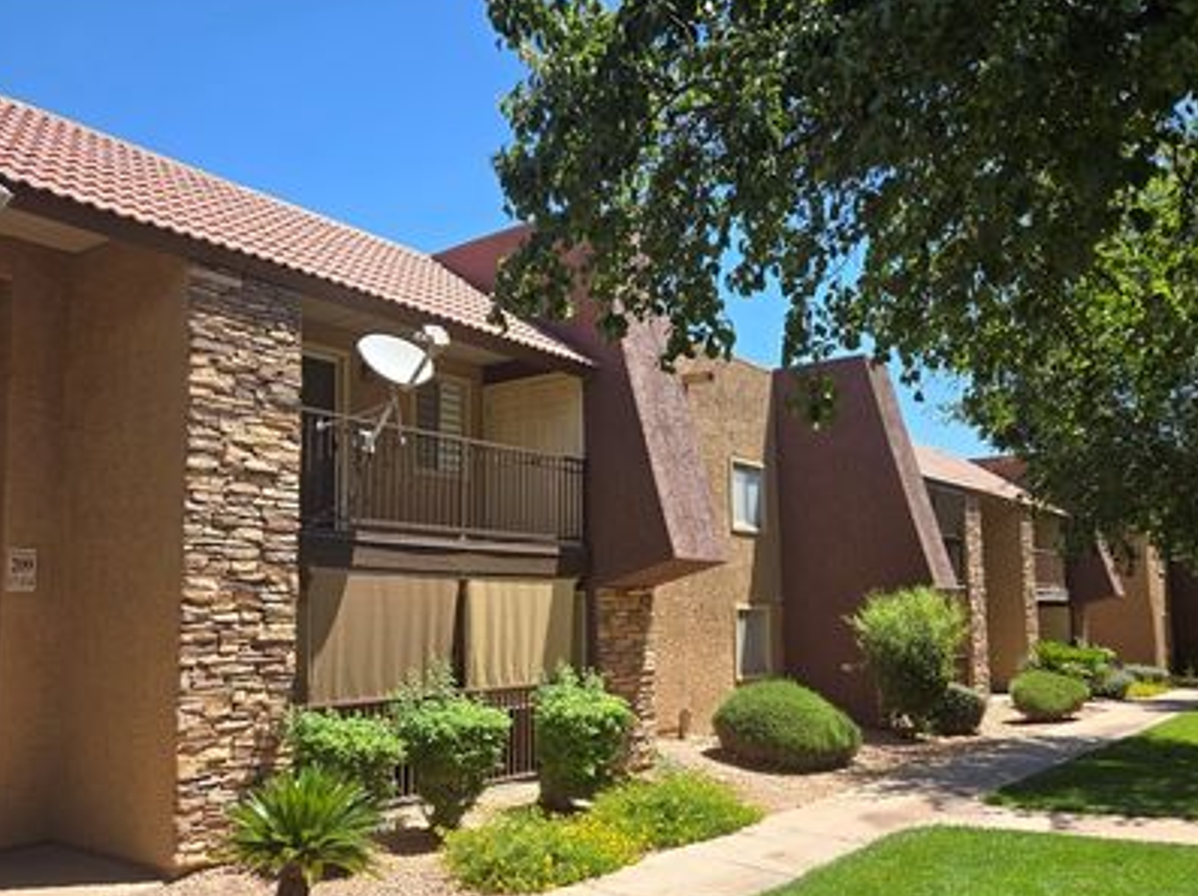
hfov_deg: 61.7
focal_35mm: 29
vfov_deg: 47.9
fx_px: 1003
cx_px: 573
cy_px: 529
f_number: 1.8
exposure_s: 1/880
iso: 25
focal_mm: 5.4
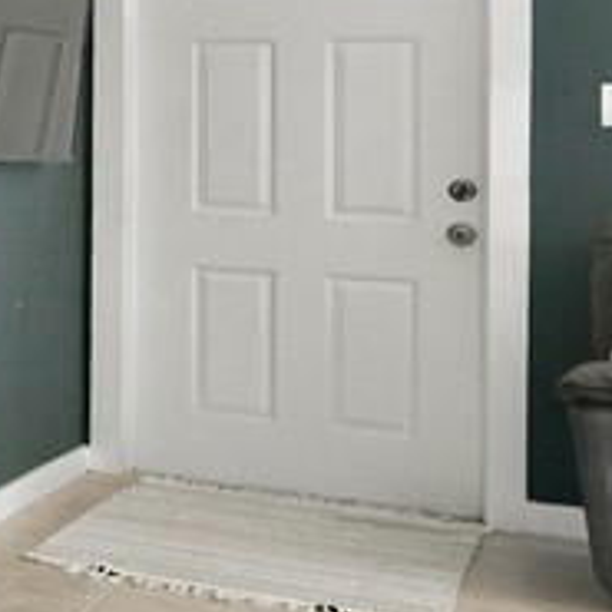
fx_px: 1700
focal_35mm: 85
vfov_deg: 20.3
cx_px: -1055
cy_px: 155
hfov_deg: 12.6
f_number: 8
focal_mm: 17
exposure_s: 1/25
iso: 1250
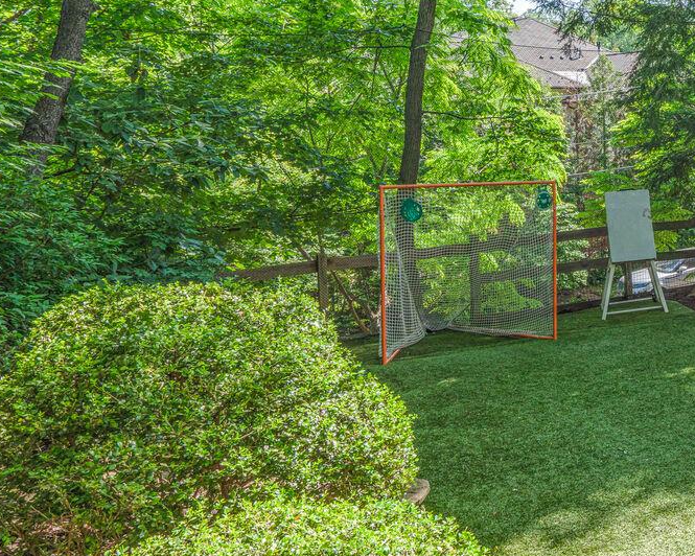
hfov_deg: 35.0
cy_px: 128
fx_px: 802
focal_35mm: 39
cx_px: 872
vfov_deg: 37.1
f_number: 8
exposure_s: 1/160
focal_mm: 16
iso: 200
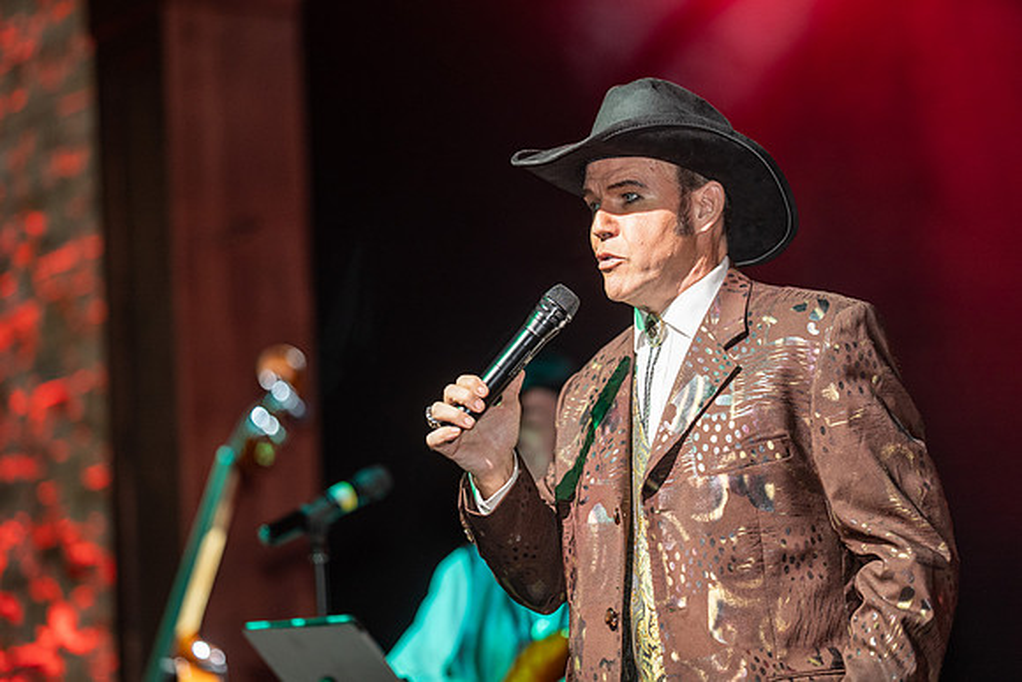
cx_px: 511
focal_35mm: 135
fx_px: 3833
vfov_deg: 10.2
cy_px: 341
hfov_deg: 15.2
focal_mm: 135
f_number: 1.8
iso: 500
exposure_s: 1/250
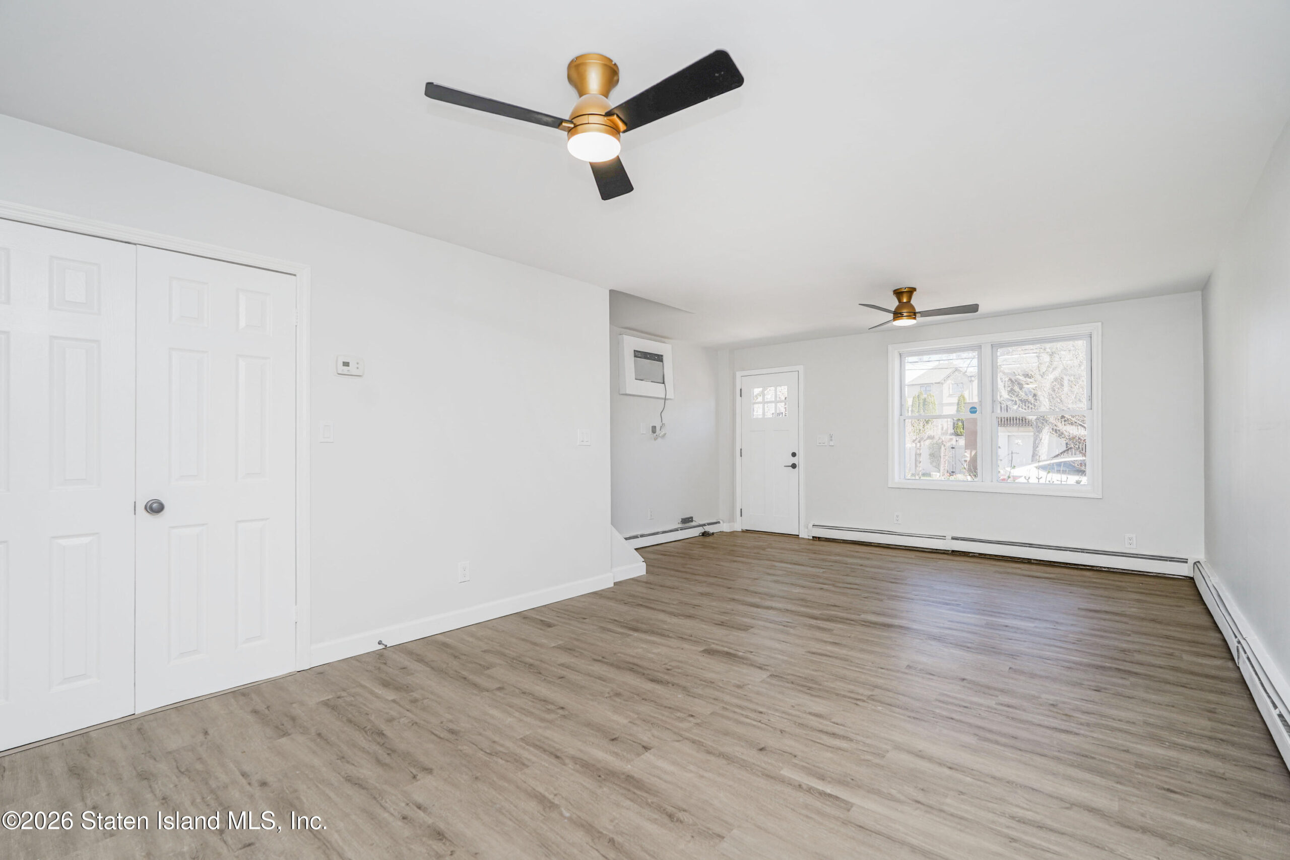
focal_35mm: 16
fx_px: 573
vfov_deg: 73.8
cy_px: 430
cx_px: 645
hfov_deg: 96.7
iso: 50
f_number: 5
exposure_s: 1/50
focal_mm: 16
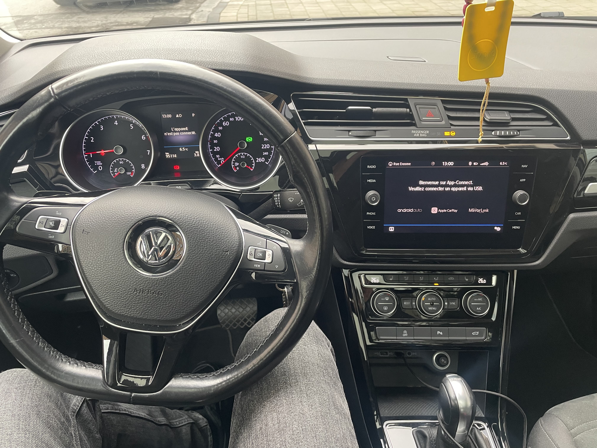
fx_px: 448
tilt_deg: -34.8
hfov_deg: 67.3
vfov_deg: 53.1
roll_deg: +5.4
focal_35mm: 26
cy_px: 224
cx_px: 298
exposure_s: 1/63
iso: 125
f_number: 1.6
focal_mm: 4.2
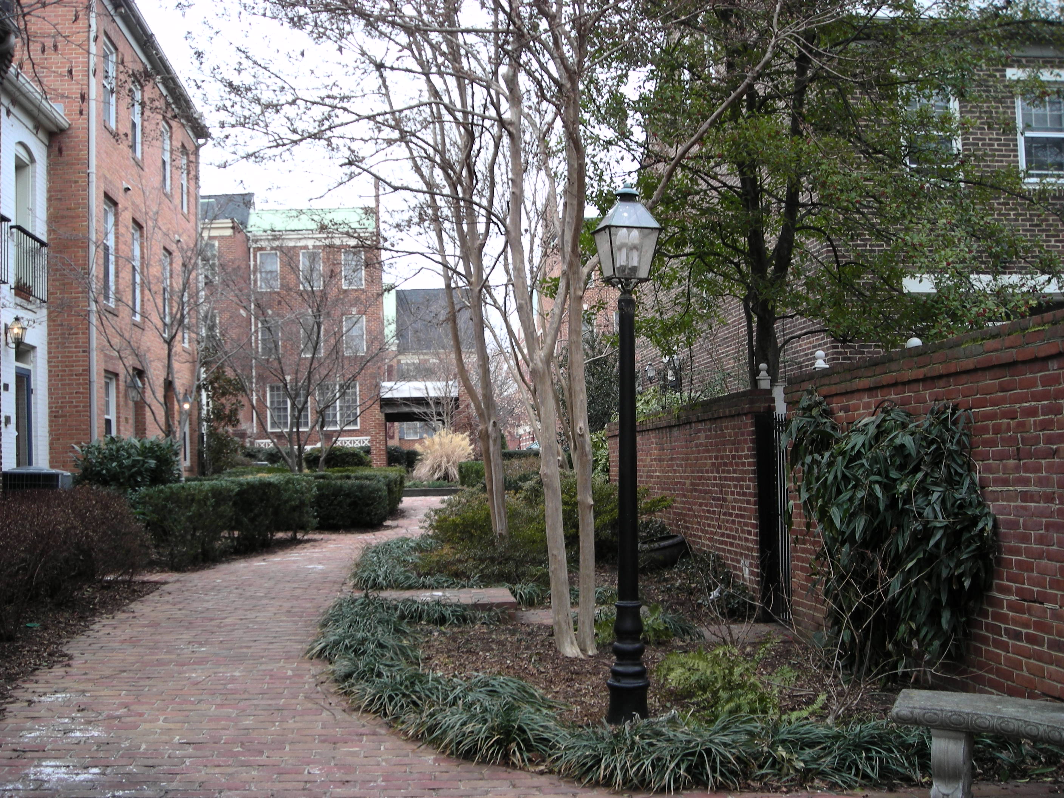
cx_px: 532
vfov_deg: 37.7
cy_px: 399
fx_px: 1168
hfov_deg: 49.0
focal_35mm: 38
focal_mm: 6.3
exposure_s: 1/59.4
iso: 50
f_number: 3.2
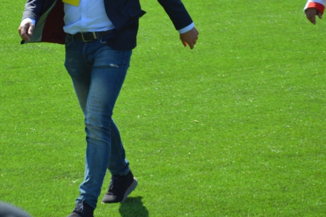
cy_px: 26
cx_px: 124
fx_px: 4939
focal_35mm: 546
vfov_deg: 2.5
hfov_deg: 3.8
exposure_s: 1/500
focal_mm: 195
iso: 400
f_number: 6.3
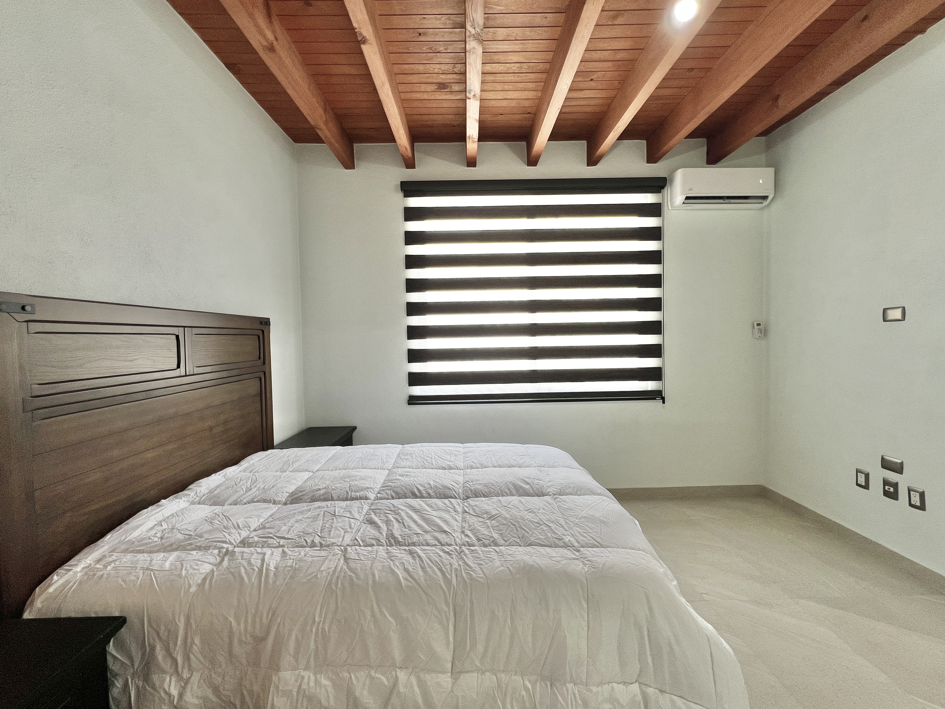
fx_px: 355
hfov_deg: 106.2
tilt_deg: -2.3
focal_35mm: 13
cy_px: 354
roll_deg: -0.2
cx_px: 472
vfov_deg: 89.9
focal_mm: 1.57
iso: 40
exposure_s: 1/99
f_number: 1.8
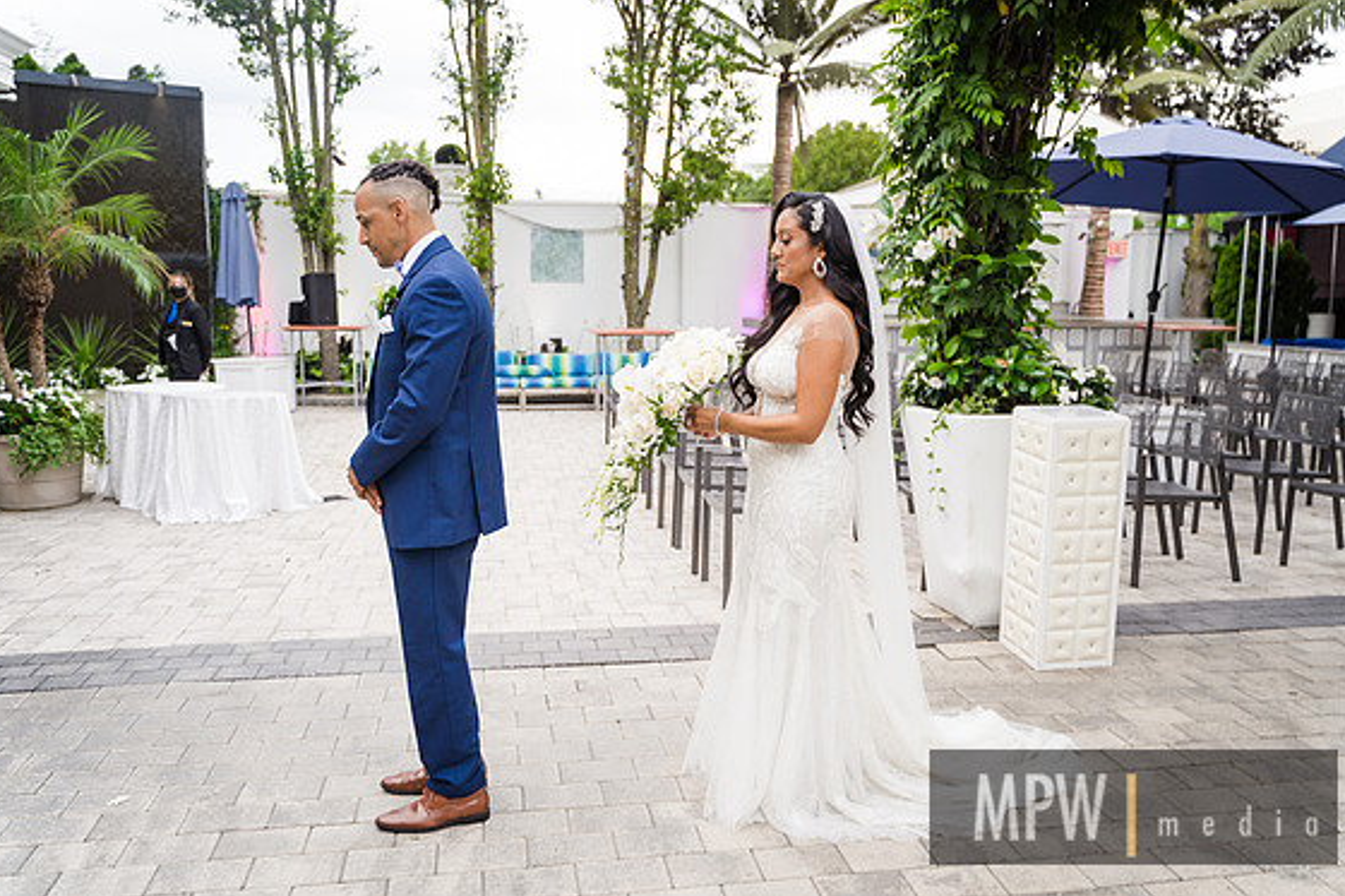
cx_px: 663
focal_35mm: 29
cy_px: 436
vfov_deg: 44.9
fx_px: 1083
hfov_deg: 63.7
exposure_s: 1/60
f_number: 2.8
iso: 100
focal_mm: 28
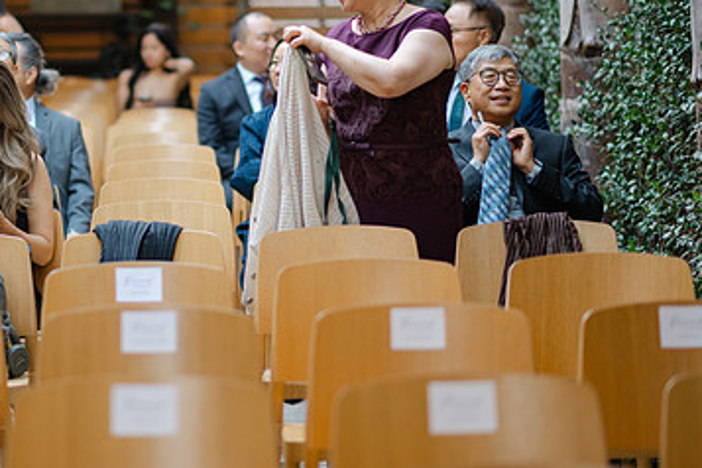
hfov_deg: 14.8
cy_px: 215
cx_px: 161
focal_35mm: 138
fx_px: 2691
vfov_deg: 9.9
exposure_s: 1/160
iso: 500
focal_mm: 85
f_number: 1.8
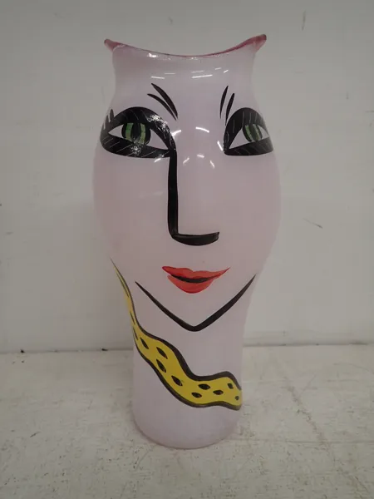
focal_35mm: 25
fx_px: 360
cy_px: 250
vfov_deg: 69.4
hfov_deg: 54.9
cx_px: 187
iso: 100
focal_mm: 4.5
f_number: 2
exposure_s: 1/80
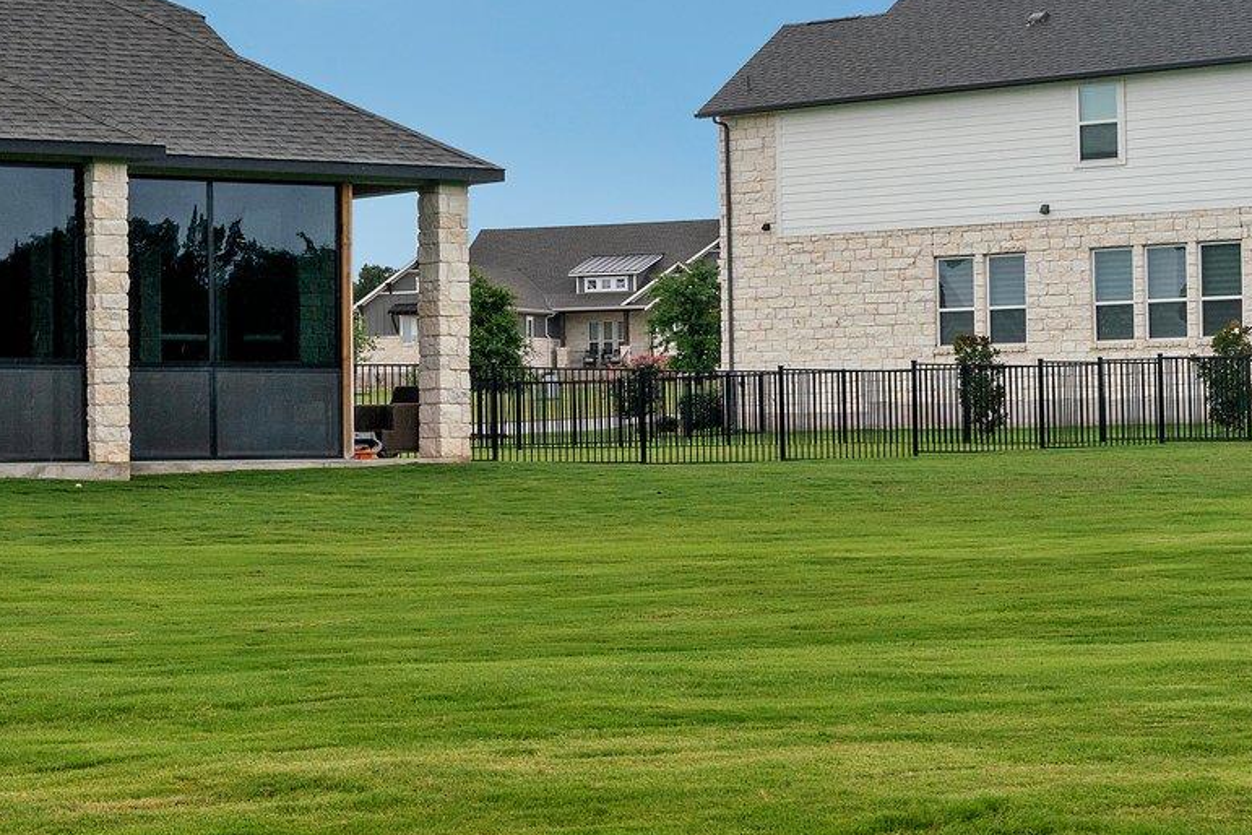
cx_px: -146
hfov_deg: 20.8
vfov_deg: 14.7
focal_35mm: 93
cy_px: 452
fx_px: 3234
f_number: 8
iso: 500
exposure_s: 1/320
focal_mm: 35
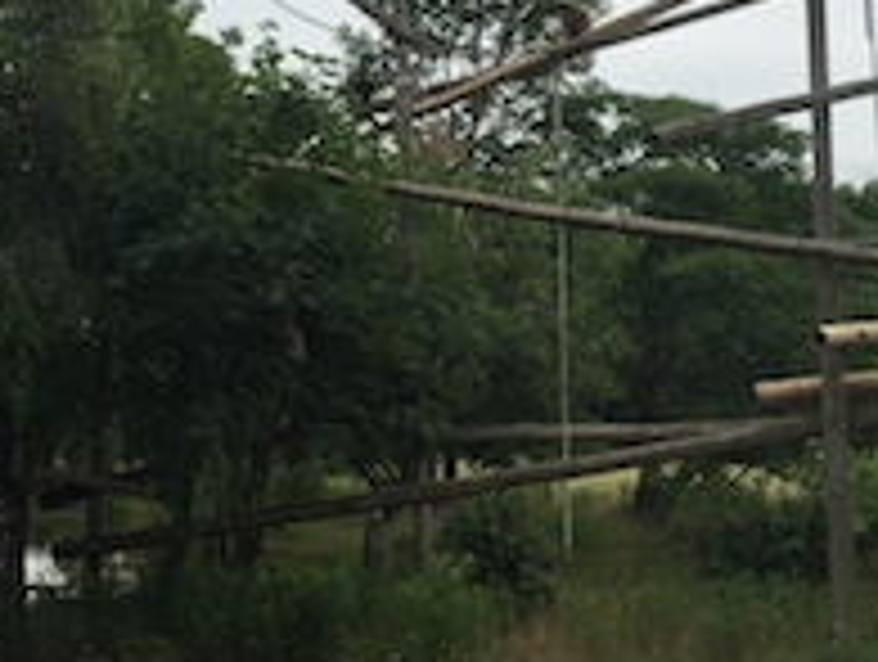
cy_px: 187
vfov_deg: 27.8
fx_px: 1321
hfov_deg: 36.7
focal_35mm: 52
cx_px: 396
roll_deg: -1.6
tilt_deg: +11.0
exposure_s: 1/1721
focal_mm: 4.15
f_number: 2.2
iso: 32
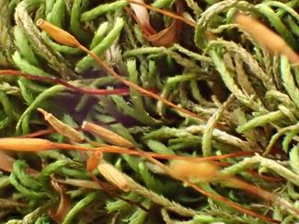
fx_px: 1191
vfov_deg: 10.7
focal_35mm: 138
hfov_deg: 14.3
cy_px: 91
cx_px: 103
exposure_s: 1/30
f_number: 5.6
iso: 1600
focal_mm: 12.6
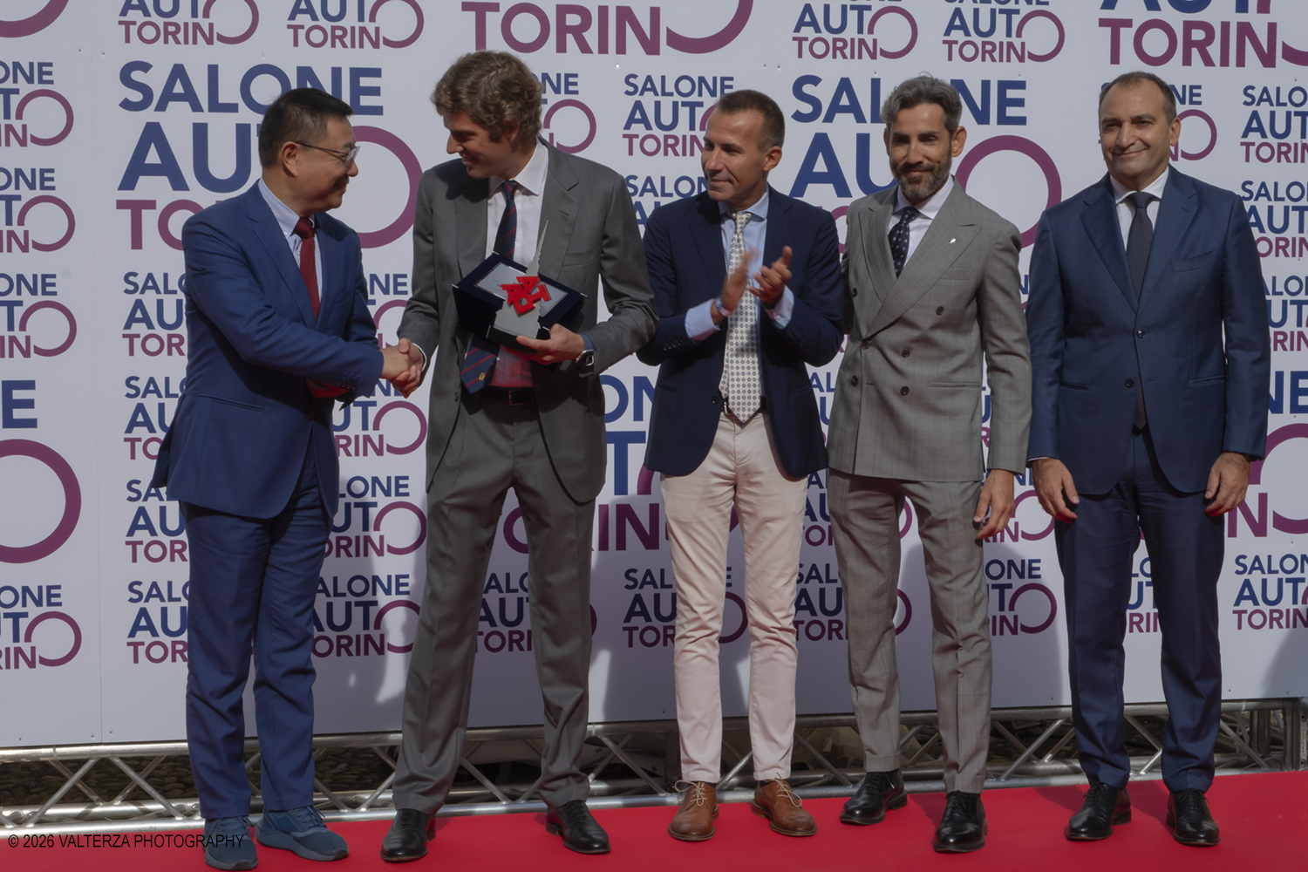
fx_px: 2035
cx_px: 654
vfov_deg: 24.2
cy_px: 436
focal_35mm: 56
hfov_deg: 35.6
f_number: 16
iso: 400
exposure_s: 1/160
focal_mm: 37.6
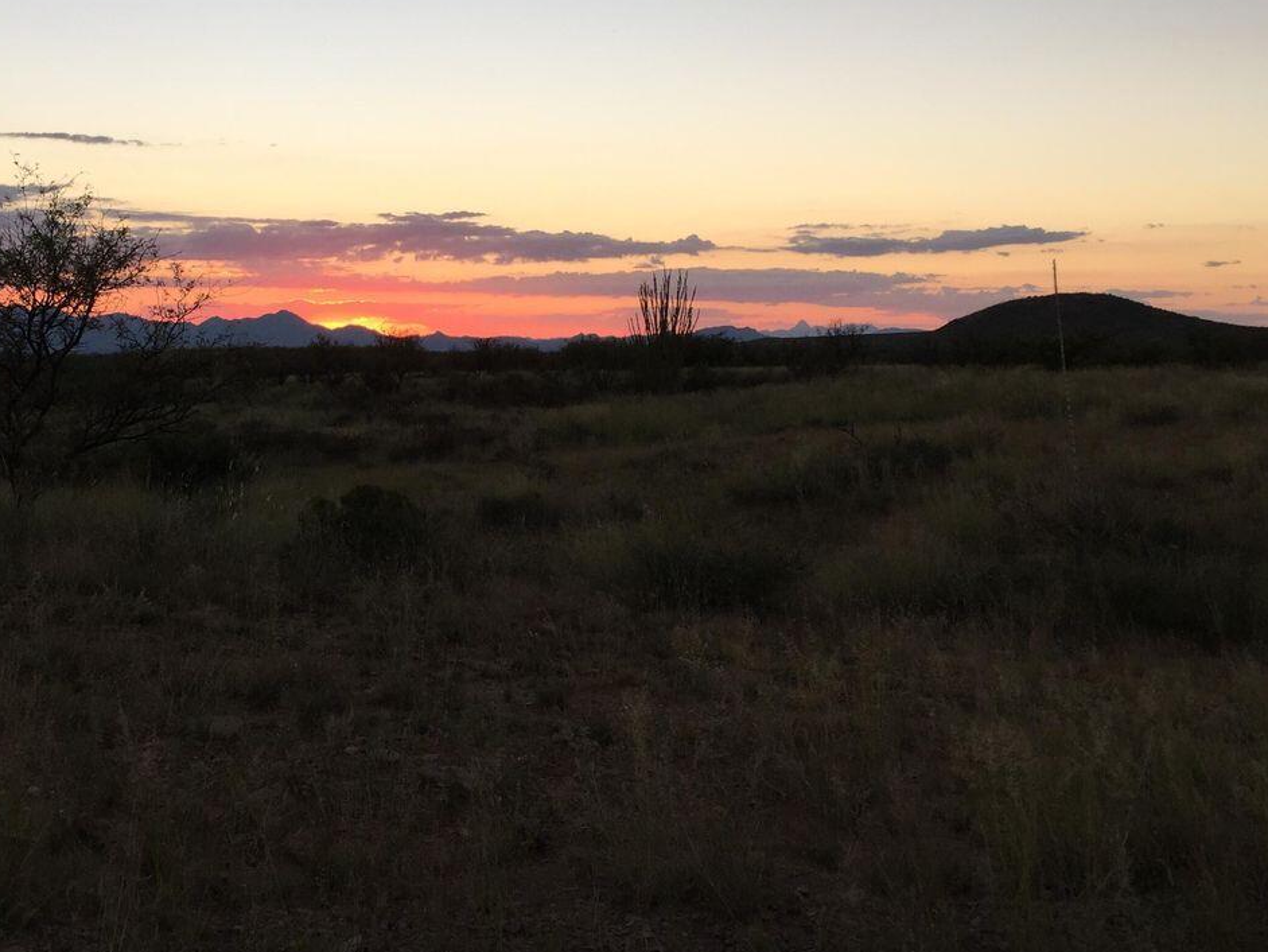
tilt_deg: +1.3
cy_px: 347
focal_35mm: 42
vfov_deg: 34.2
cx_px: 476
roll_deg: -1.5
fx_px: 1539
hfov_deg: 44.4
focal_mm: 4.15
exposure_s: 1/179
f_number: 2.2
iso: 32
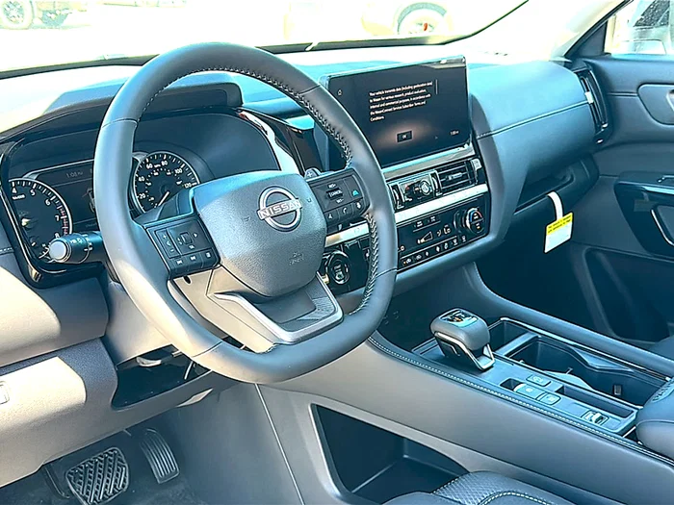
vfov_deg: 38.7
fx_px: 720
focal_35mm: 37
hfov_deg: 50.1
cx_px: 337
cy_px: 252
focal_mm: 6.86
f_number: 1.78
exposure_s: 1/214
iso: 125
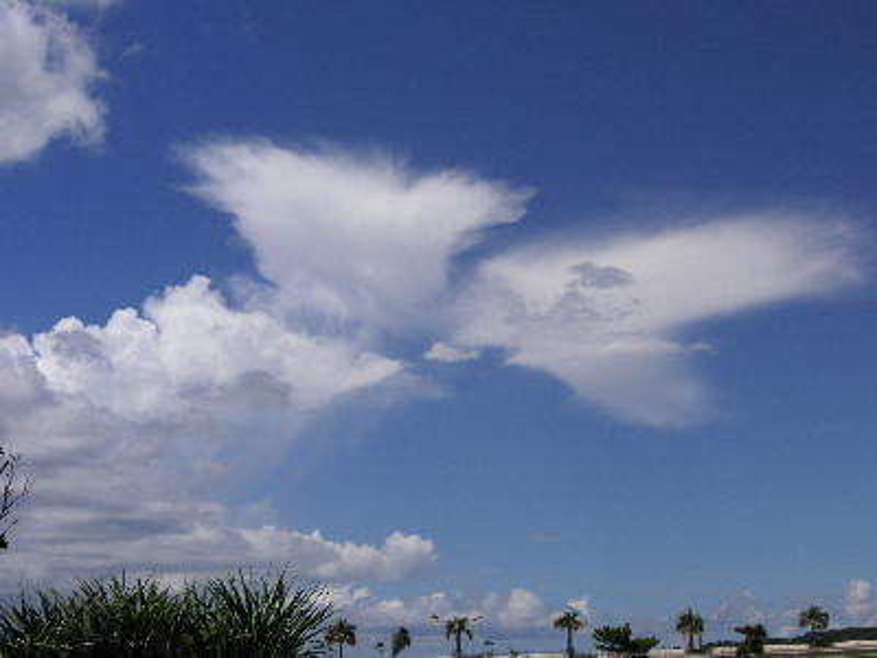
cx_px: 438
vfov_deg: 30.9
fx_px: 1191
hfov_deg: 40.4
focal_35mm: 47
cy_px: 329
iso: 50
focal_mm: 7.8
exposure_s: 1/350
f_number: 8
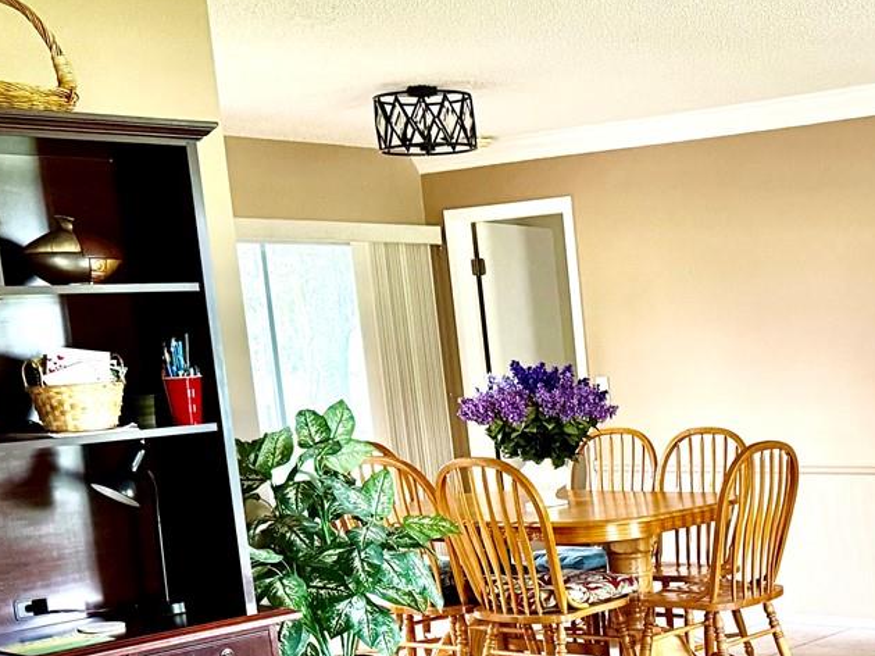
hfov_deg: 29.8
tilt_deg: -11.7
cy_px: 649
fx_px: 1541
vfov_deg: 23.1
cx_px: 850
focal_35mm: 61
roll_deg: +3.1
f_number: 1.78
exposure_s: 1/60
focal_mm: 6.76
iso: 640
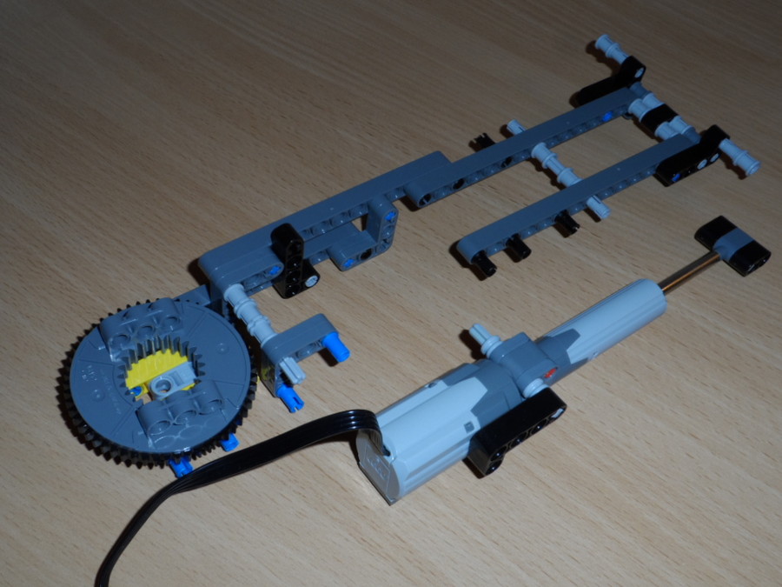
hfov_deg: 45.8
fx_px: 926
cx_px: 391
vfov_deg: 35.1
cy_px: 294
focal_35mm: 41
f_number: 7.4
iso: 100
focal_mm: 6.8
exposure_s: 1/15
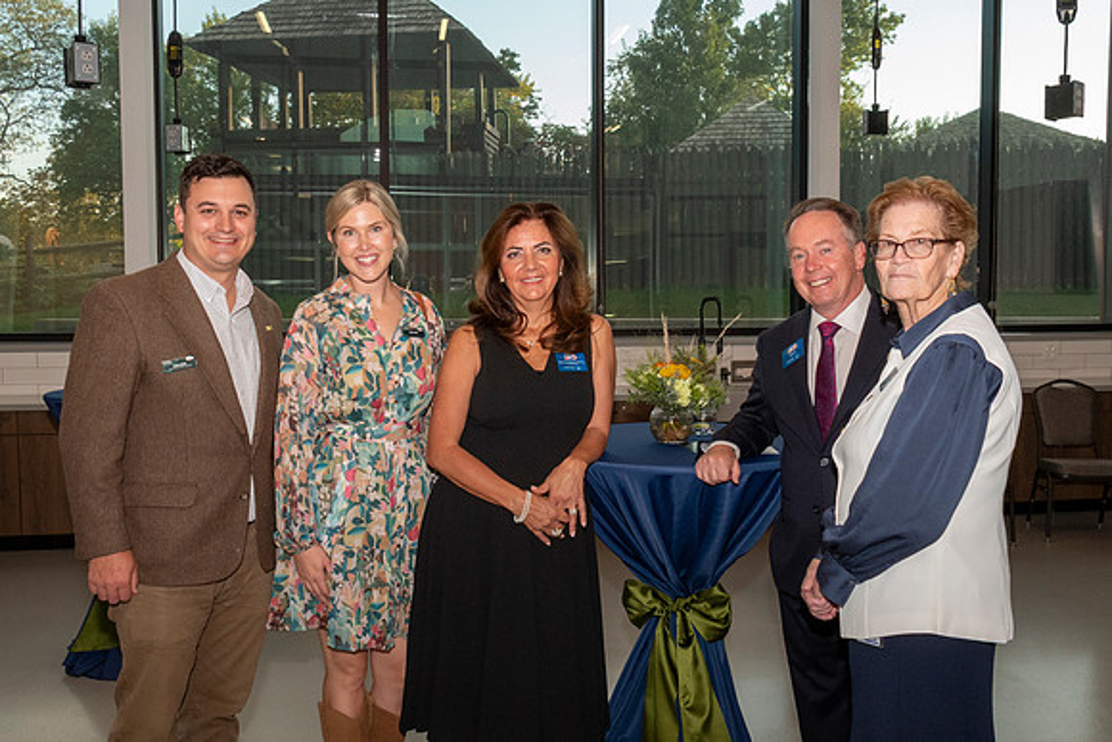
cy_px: 371
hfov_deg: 54.8
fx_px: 1073
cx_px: 556
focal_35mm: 35
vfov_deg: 38.1
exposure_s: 1/125
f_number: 11
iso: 1600
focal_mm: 22
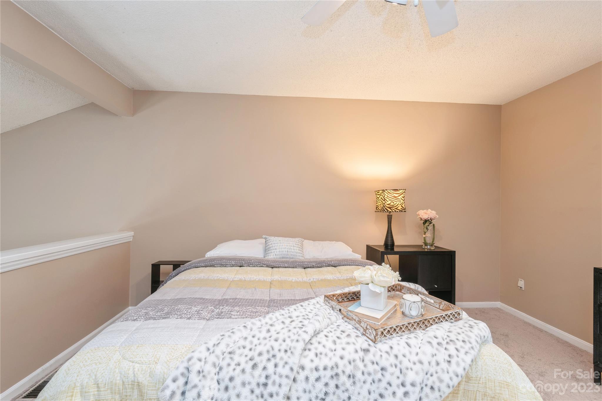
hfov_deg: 96.7
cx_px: 301
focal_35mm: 16
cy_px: 200
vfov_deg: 73.8
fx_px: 268
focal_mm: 16
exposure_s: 1/2
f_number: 9
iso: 200
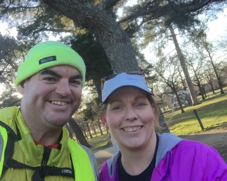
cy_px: 94
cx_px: 121
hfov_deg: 52.8
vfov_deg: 43.3
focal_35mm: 34
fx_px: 228
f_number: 2.2
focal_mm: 2.65
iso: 64
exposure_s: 1/120
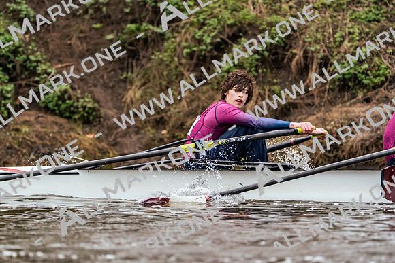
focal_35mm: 341
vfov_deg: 4.0
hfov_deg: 6.0
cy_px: 132
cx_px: 198
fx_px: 3742
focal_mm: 341
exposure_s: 1/2000
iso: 2000
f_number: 6.3
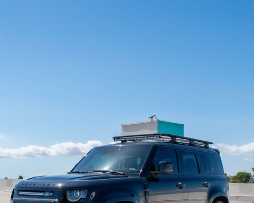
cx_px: 122
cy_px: 165
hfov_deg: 34.8
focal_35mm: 54
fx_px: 406
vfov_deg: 27.5
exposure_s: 1/2000
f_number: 7.1
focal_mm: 18
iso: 400
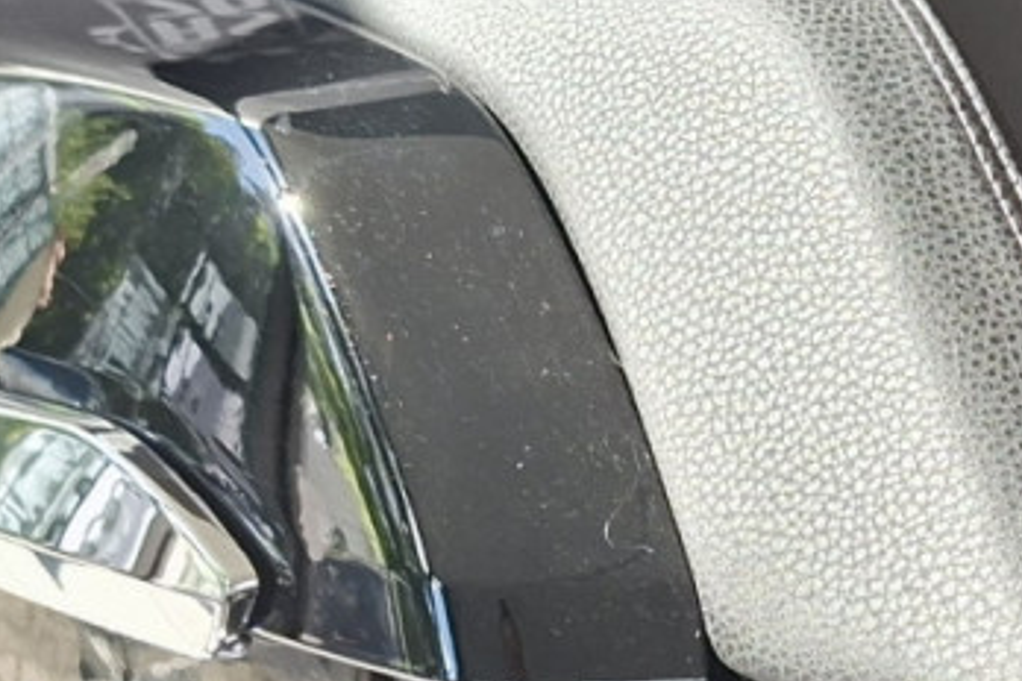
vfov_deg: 12.4
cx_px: 1371
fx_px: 3123
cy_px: 200
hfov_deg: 17.3
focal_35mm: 110
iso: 40
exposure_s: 1/144
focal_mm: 5.54
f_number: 1.8
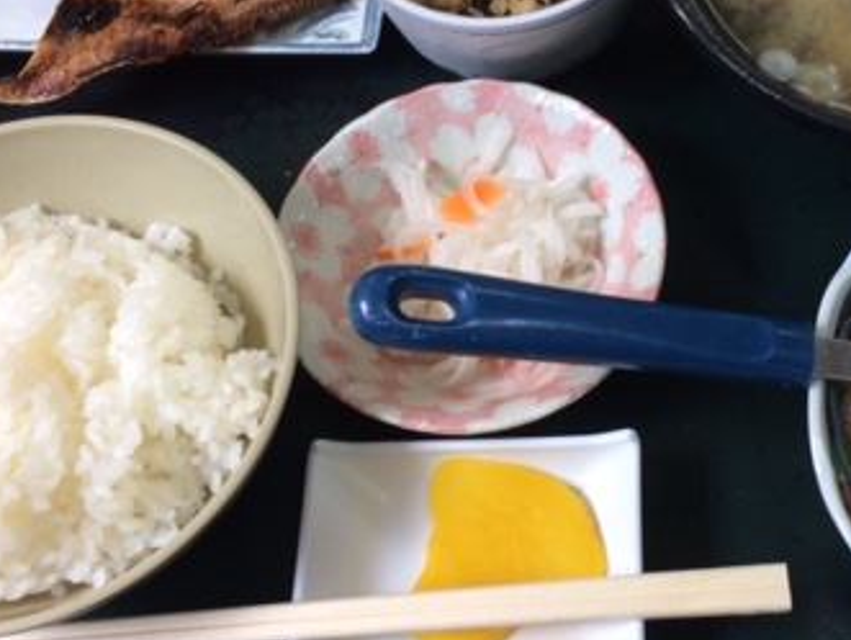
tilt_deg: -62.7
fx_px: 1378
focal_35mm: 56
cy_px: 239
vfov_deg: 26.1
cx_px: 627
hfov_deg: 33.7
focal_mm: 4.15
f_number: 2.2
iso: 50
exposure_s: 1/60
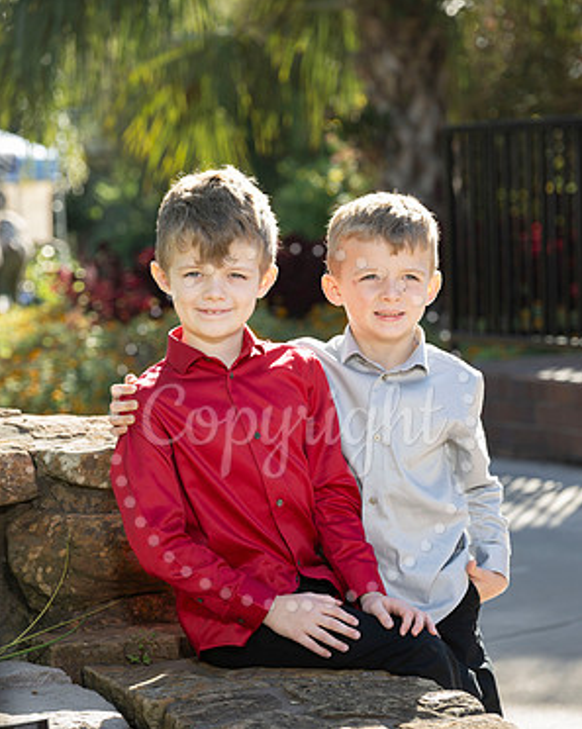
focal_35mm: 125
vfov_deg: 15.4
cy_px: 425
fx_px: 2695
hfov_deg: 12.3
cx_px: 292
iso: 160
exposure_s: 1/200
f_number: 5.6
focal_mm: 110
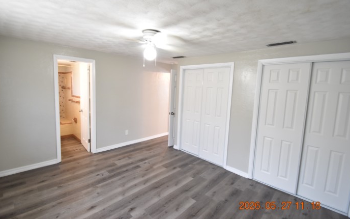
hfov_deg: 97.8
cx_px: 172
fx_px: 153
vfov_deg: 71.2
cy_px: 102
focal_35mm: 16
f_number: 3.5
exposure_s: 1/20
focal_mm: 10
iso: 800
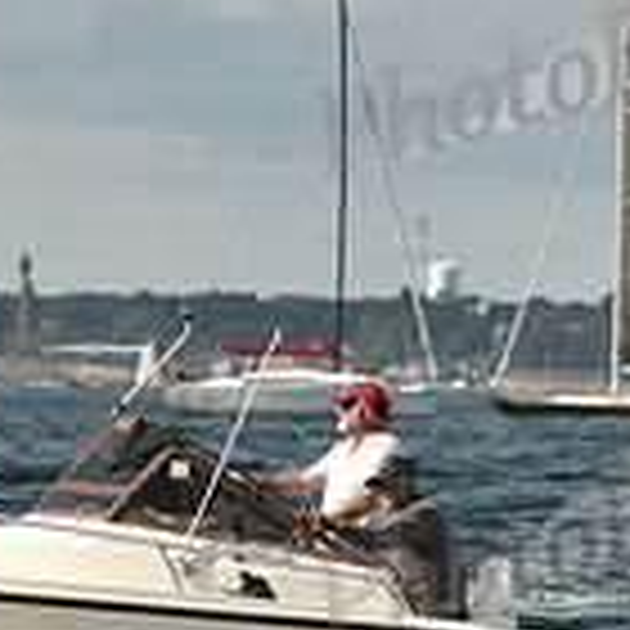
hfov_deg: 2.5
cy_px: 358
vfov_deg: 2.5
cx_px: 86
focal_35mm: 704
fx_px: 14496
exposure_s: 1/2000
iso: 250
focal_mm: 200
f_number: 5
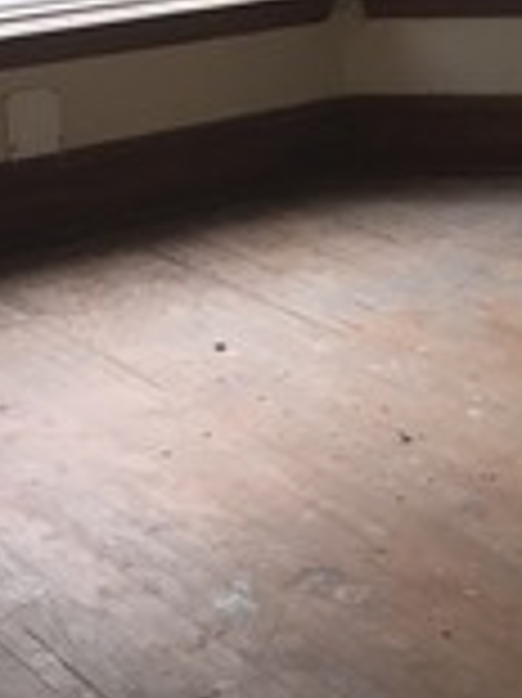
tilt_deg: -15.0
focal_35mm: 90
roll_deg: +0.4
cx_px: 482
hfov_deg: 16.2
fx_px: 1812
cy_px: 207
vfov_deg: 21.7
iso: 32
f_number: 2.2
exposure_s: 1/30
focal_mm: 4.15
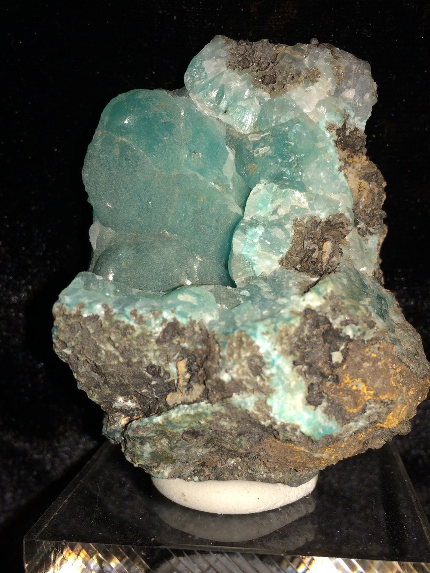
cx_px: 217
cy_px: 314
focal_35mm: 36
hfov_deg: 39.7
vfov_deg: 51.3
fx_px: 596
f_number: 2.2
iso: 32
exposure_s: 1/351
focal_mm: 4.12
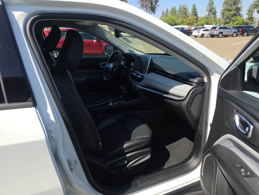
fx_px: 172
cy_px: 98
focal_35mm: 23
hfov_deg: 73.9
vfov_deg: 58.9
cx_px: 130
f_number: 1.4
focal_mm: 6.5
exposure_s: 1/602
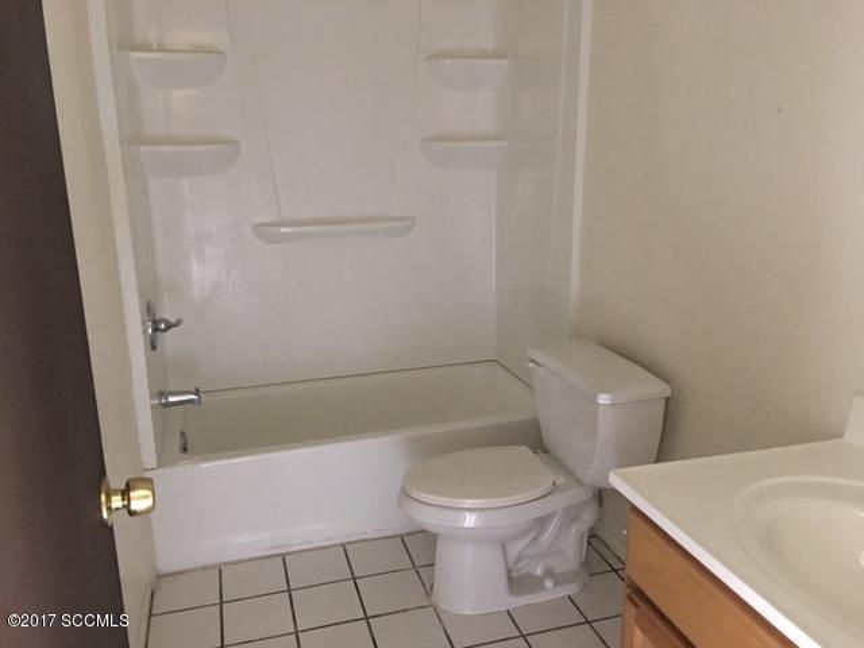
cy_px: 324
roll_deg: -0.2
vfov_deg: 48.2
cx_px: 432
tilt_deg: -13.7
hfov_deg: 61.7
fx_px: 724
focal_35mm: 29
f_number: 2.2
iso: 100
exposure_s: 1/4
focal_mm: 4.15
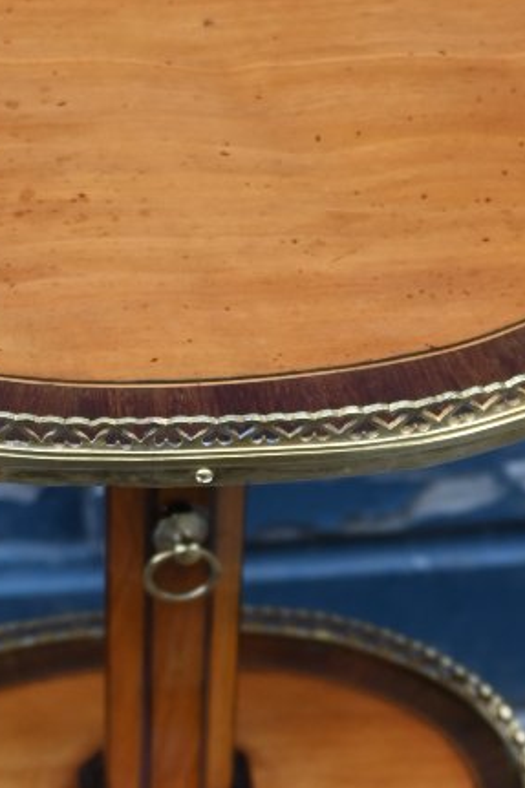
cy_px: 753
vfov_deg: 15.6
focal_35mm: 129
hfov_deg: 10.6
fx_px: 2832
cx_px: 179
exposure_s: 1/250
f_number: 4
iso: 360
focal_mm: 31
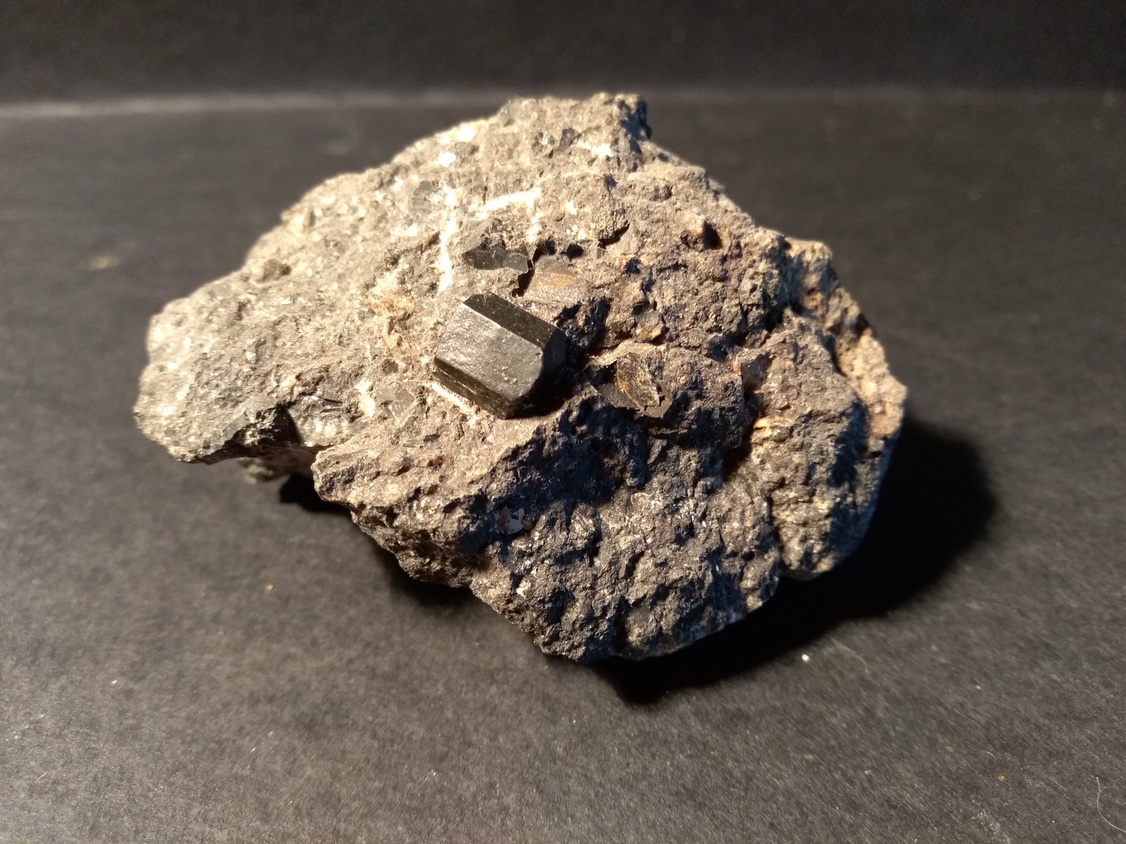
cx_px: 563
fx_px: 846
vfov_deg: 53.1
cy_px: 422
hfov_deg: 67.3
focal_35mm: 26
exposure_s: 1/33.3
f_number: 2
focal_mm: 3.54
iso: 353
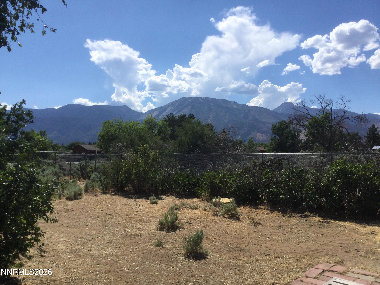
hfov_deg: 58.4
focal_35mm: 31
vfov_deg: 45.4
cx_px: 190
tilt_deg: +0.4
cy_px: 142
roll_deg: -3.3
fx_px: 340
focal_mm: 3.3
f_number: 2.4
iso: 25
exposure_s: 1/2262
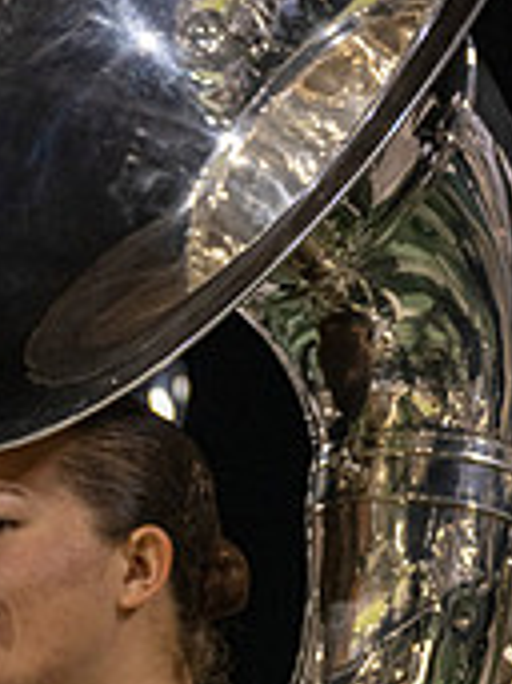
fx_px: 2054
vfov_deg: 17.7
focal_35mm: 104
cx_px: -8
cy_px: 880
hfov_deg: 14.0
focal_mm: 41
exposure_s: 1/500
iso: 2000
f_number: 3.2
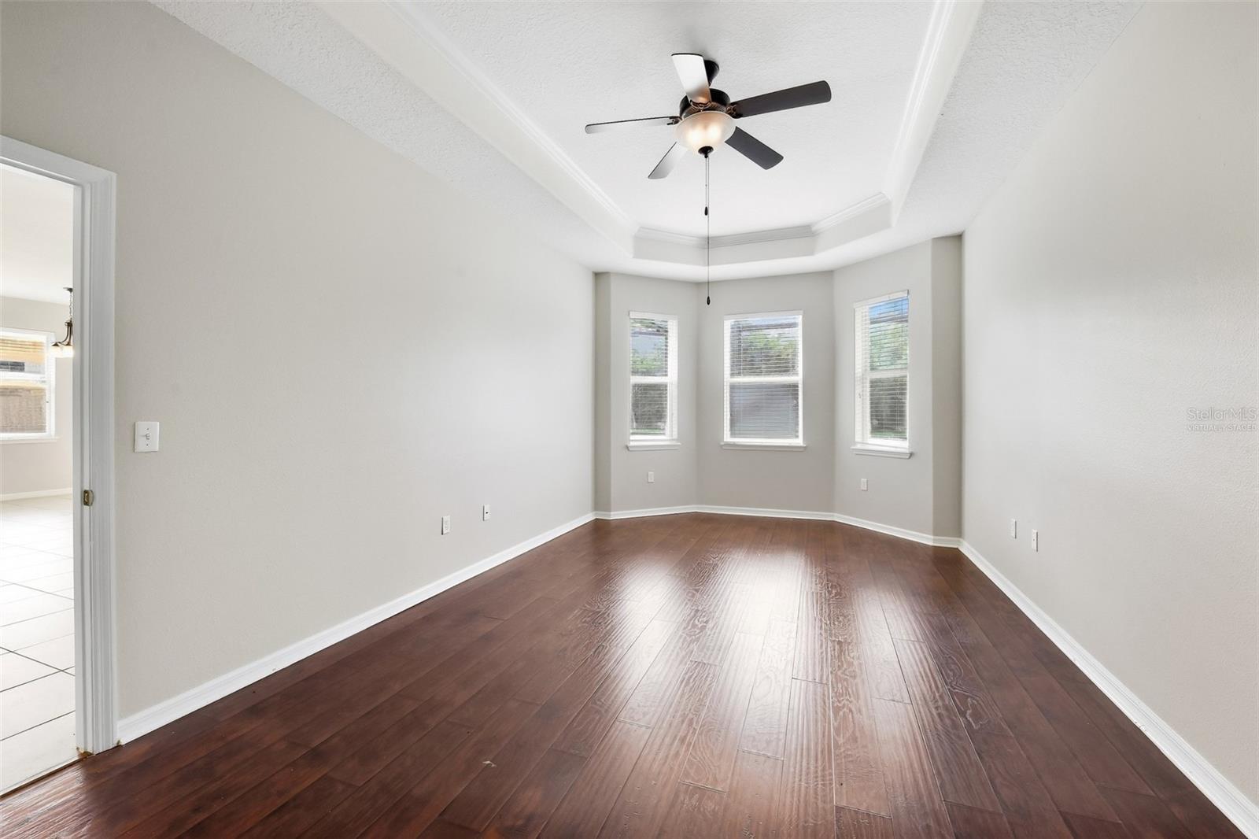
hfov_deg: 104.3
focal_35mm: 14
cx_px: 630
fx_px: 489
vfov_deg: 81.2
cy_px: 420
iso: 400
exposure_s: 1/40
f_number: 9
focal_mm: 14
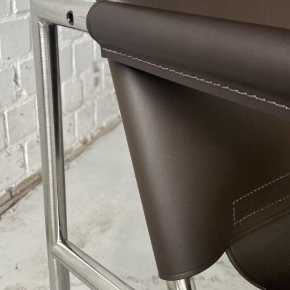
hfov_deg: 37.2
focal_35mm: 45
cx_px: 100
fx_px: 427
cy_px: 124
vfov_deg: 37.5
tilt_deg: -21.0
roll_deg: +1.6
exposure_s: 1/100
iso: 80
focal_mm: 4.25
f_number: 1.8
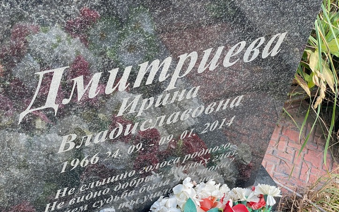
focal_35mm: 61
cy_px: 100
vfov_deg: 21.3
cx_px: 165
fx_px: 564
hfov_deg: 33.5
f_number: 2
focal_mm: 6
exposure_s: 1/122
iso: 32
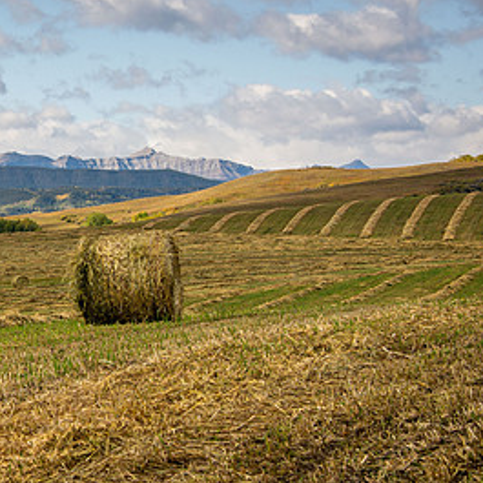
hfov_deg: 11.3
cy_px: 222
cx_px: -13
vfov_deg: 11.4
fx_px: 2415
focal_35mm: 153
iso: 400
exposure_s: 1/500
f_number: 10
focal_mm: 82
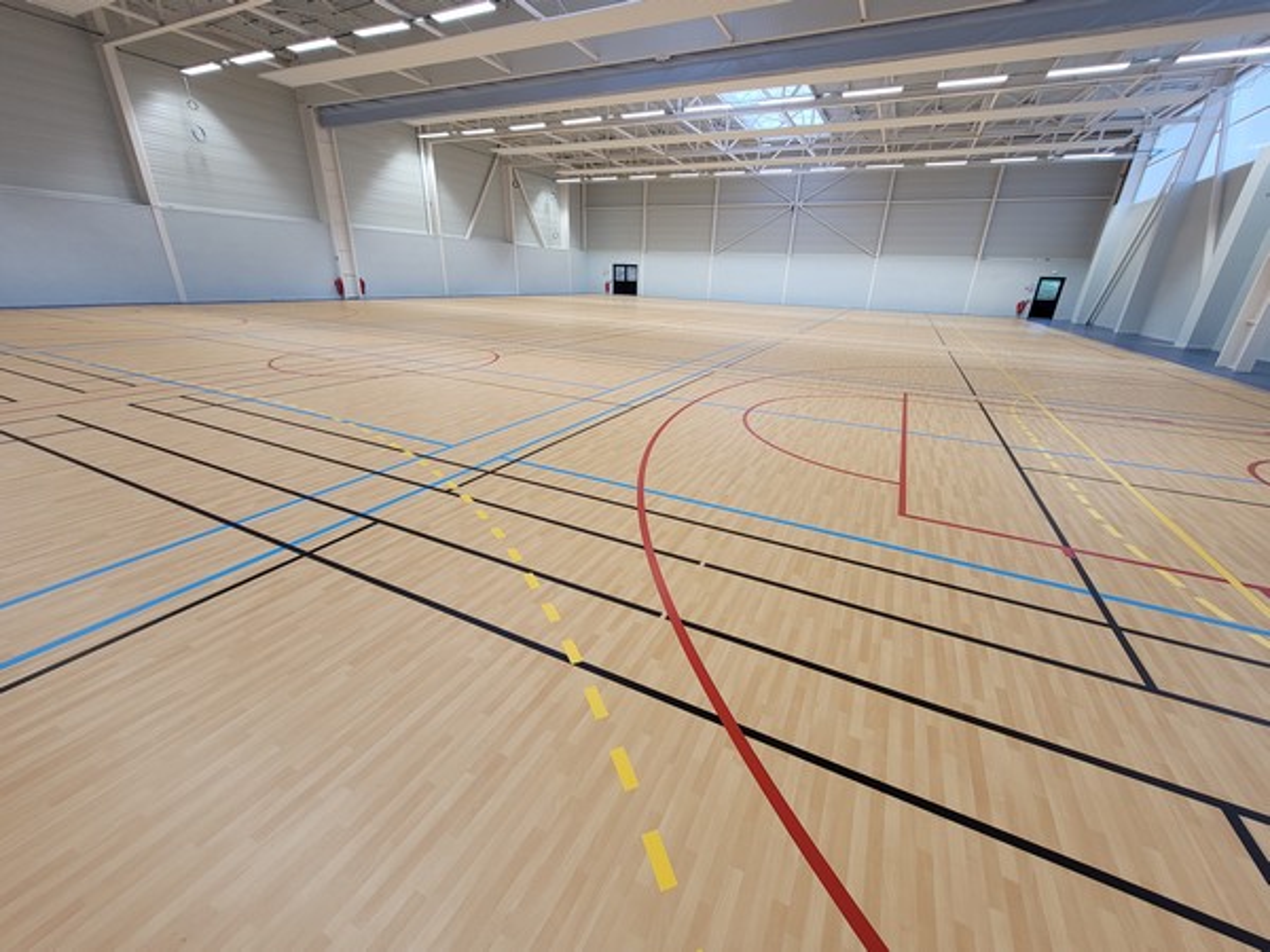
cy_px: 476
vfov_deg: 89.9
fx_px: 477
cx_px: 635
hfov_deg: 106.2
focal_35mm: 13
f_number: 2.2
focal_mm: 1.74
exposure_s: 1/50
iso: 100
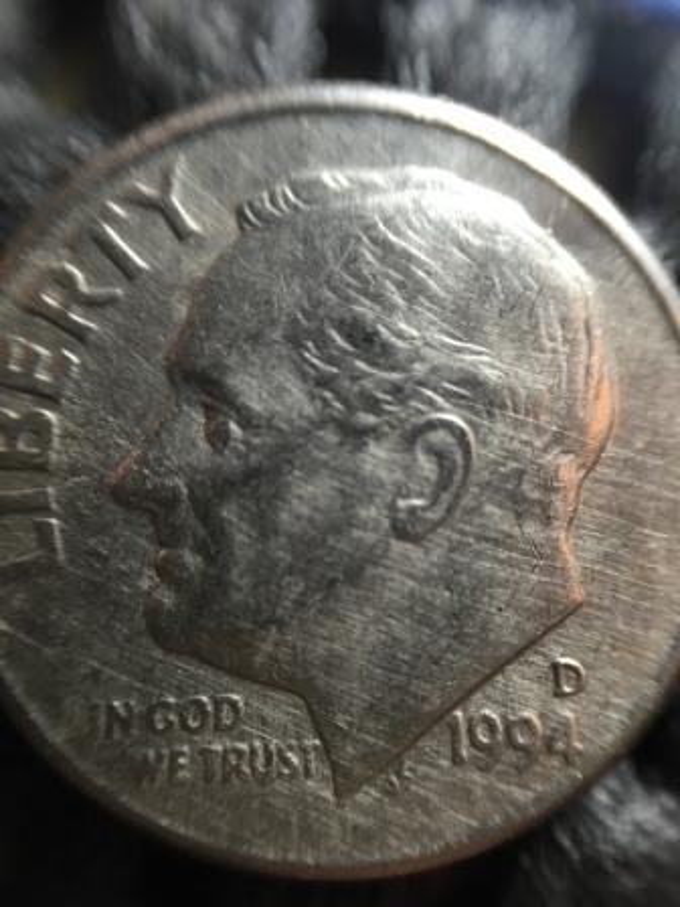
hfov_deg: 48.2
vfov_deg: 61.7
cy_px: 454
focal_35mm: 29
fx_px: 760
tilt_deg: -83.8
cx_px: 340
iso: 50
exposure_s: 1/30
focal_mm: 4.15
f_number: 2.2
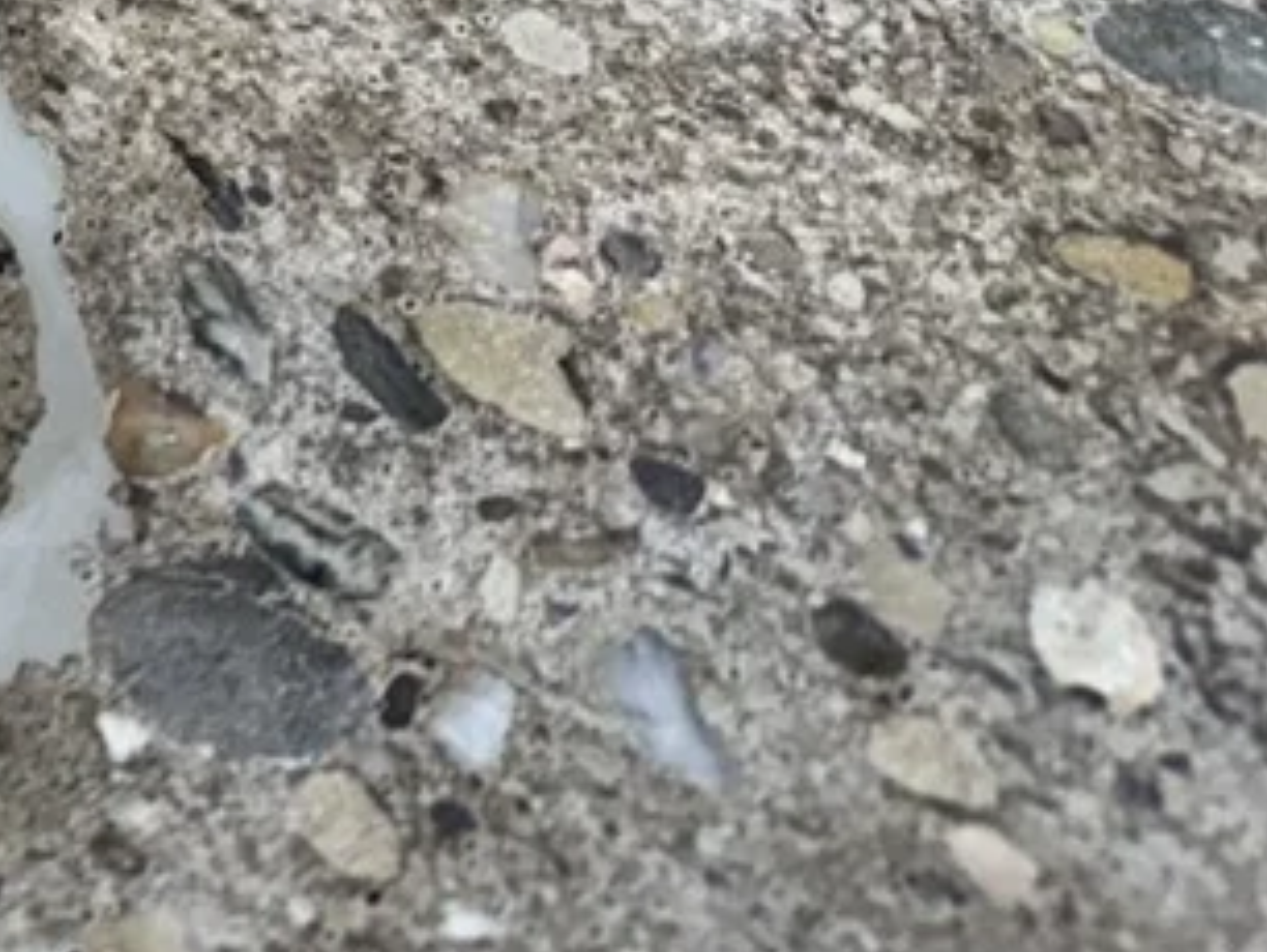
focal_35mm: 94
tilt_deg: -30.7
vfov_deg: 14.3
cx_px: -936
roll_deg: +0.5
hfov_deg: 17.4
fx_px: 3443
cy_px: -654
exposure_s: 1/100
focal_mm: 6.76
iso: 125
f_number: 1.78
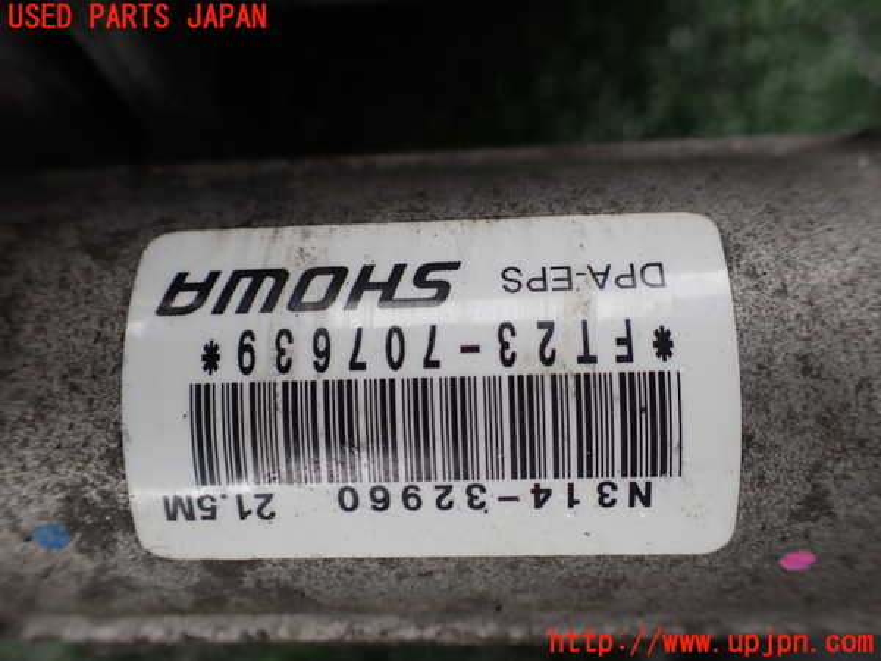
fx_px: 764
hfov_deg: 60.0
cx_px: 440
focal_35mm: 30
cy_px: 330
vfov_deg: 46.8
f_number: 2.3
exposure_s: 1/125
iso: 200
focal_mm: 5.4
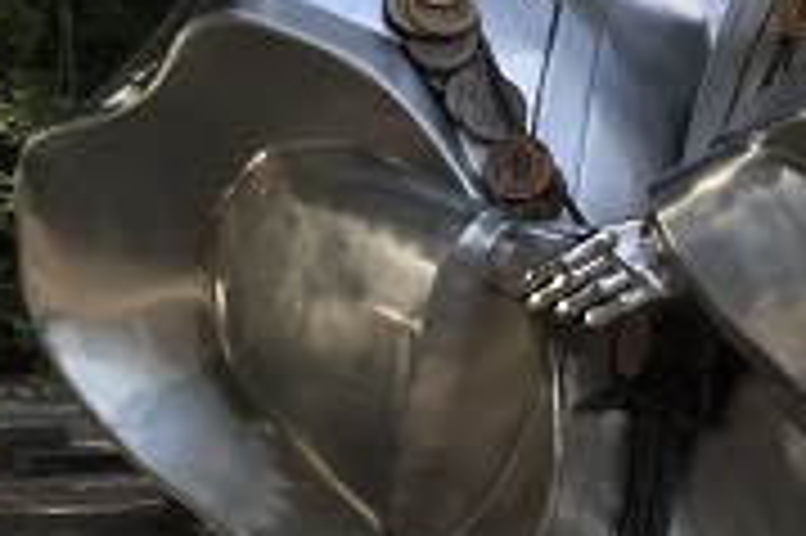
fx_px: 2617
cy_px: 365
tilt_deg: -1.8
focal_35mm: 117
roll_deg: +0.6
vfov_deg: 11.7
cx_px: 842
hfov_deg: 17.0
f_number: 1.8
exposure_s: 1/418
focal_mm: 3.99
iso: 20
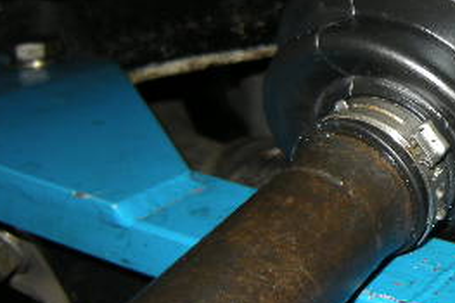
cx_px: 535
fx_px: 897
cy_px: 106
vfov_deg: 19.1
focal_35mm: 71
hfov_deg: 25.7
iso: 64
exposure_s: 1/60
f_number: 2.8
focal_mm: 4.7
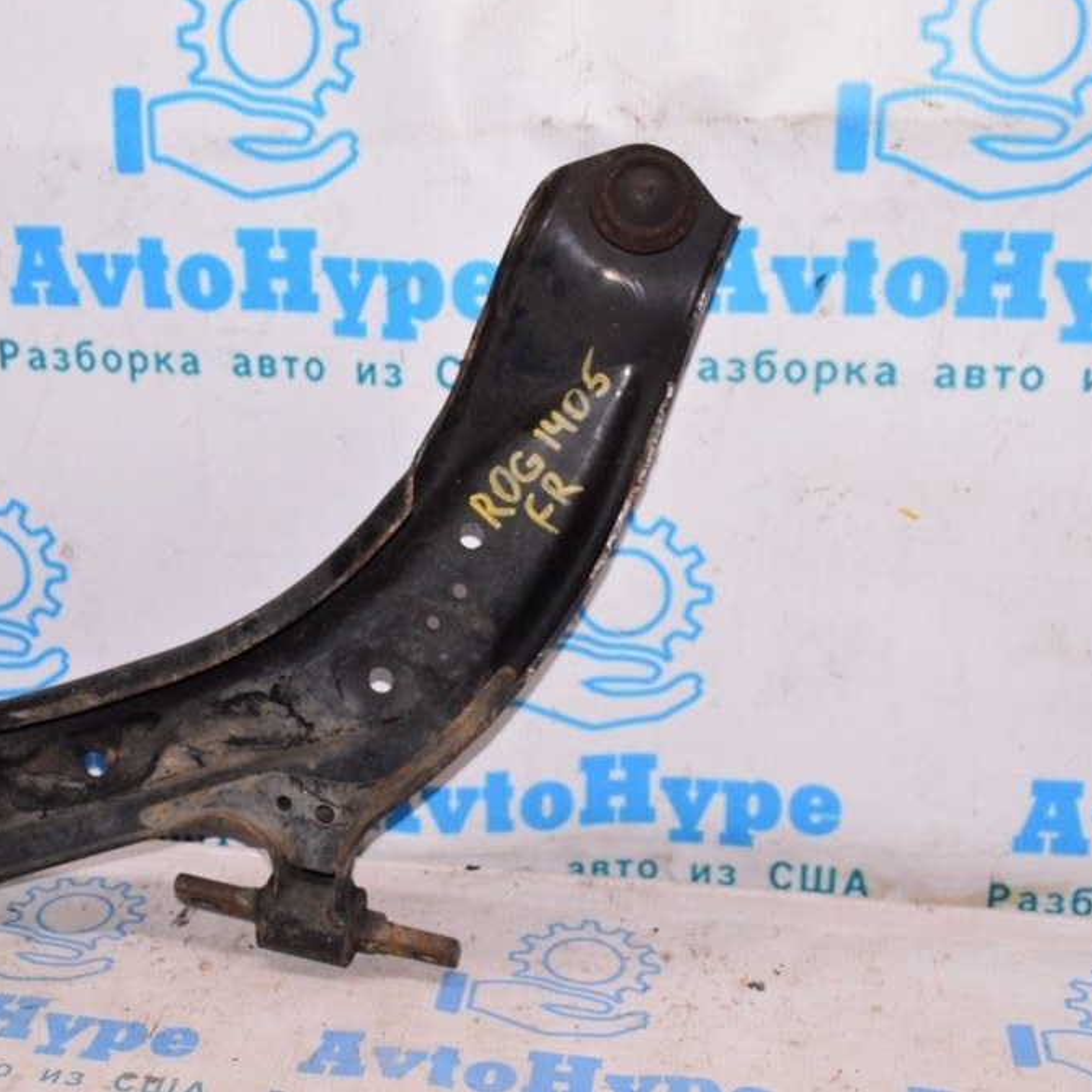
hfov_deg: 32.1
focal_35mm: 53
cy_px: 539
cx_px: 359
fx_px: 1879
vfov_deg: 32.4
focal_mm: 27
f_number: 8
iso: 1600
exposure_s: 1/200
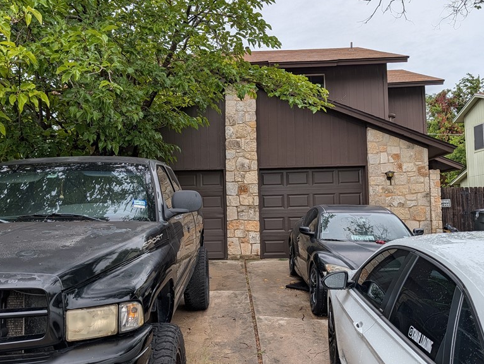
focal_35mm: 32
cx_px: 215
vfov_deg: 44.2
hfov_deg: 56.6
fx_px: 448
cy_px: 188
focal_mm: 6.9
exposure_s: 1/759
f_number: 1.68
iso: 21
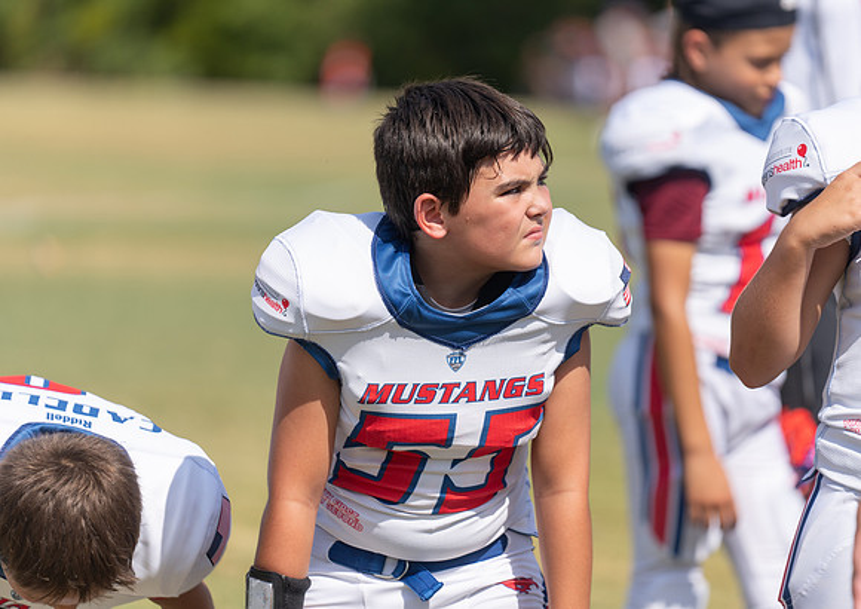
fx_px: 5429
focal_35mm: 223
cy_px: 294
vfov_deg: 6.4
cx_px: 472
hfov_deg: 9.1
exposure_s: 1/2500
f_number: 2.8
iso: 100
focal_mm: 200
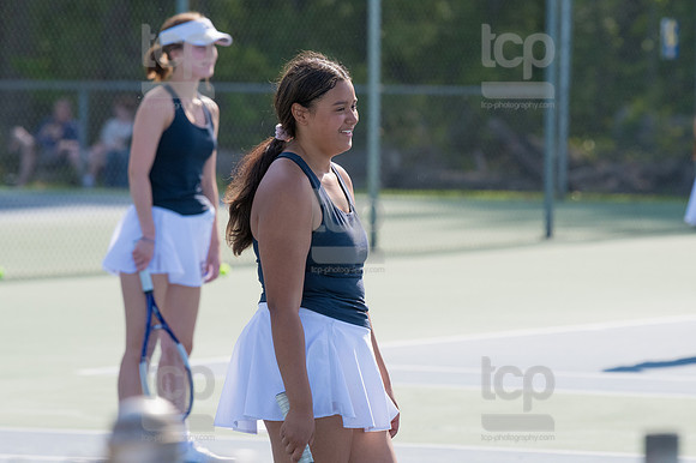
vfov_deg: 4.6
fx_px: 5796
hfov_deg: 6.9
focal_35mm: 300
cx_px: 348
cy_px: 232
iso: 1000
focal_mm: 200
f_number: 5.6
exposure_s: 1/2000
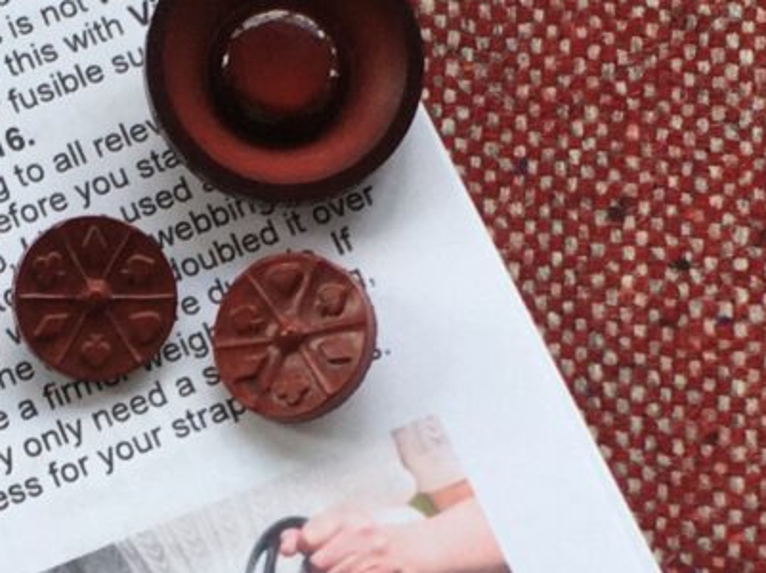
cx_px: 189
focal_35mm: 139
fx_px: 3073
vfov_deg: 10.6
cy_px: 581
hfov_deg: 14.2
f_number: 2.2
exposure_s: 1/100
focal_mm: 4.15
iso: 32
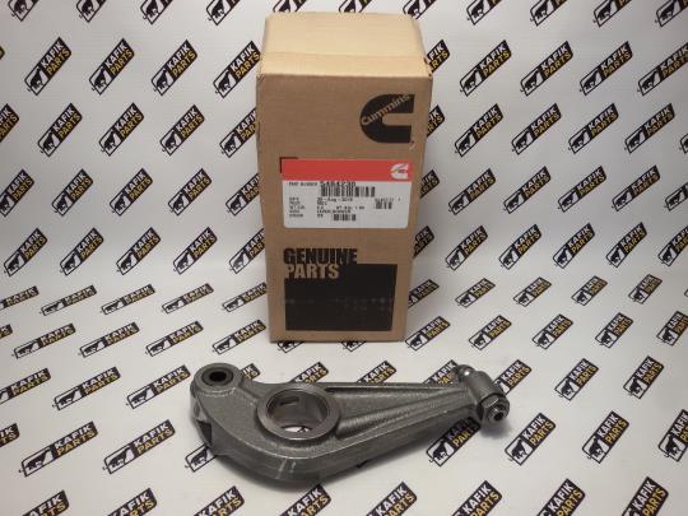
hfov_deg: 58.4
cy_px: 258
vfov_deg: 45.4
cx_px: 344
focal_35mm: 31
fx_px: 616
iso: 40
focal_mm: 2.93
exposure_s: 1/33
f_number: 2.4
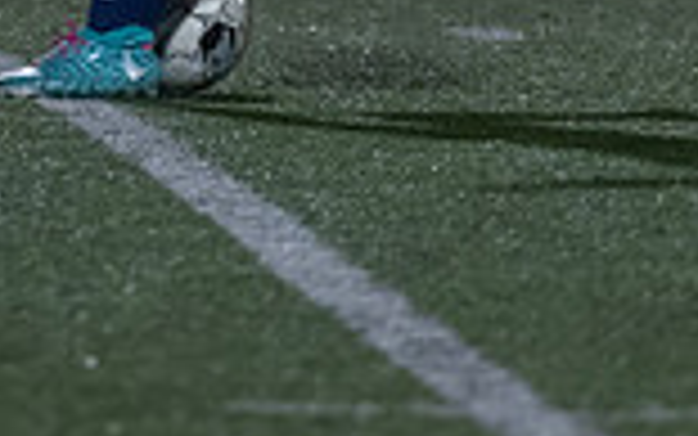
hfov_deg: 1.7
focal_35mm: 1210
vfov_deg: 1.1
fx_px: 23026
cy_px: -396
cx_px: 259
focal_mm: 200
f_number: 3.2
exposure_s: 1/1000
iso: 5000
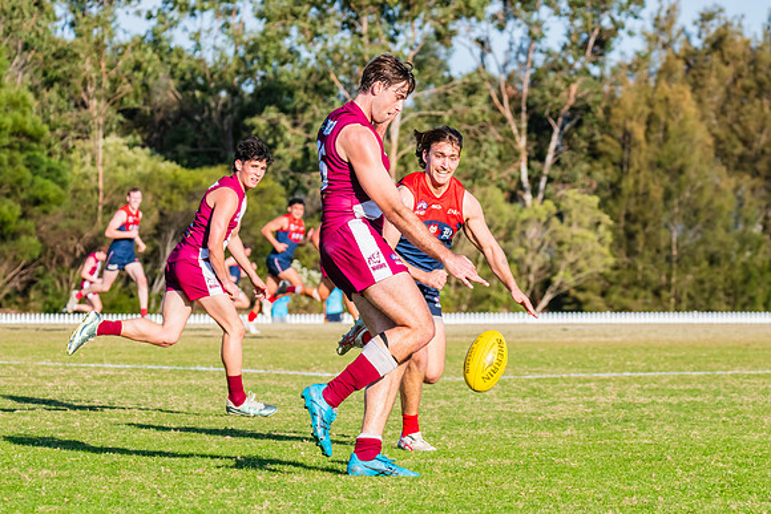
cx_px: 415
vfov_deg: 5.6
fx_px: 5294
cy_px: 294
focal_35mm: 247
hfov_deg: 8.3
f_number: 9
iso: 800
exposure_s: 1/1250
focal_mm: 195
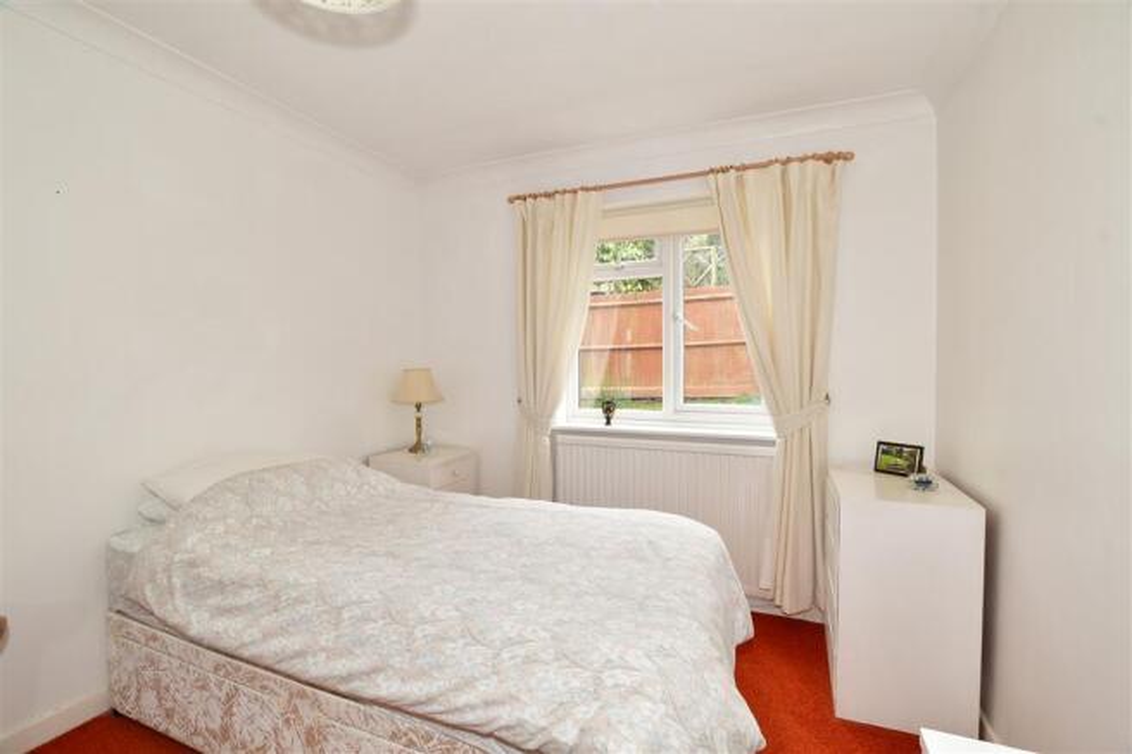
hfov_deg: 100.4
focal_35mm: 15
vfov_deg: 77.3
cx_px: 566
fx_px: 472
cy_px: 377
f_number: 8
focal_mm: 10
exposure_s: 1/13
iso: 200
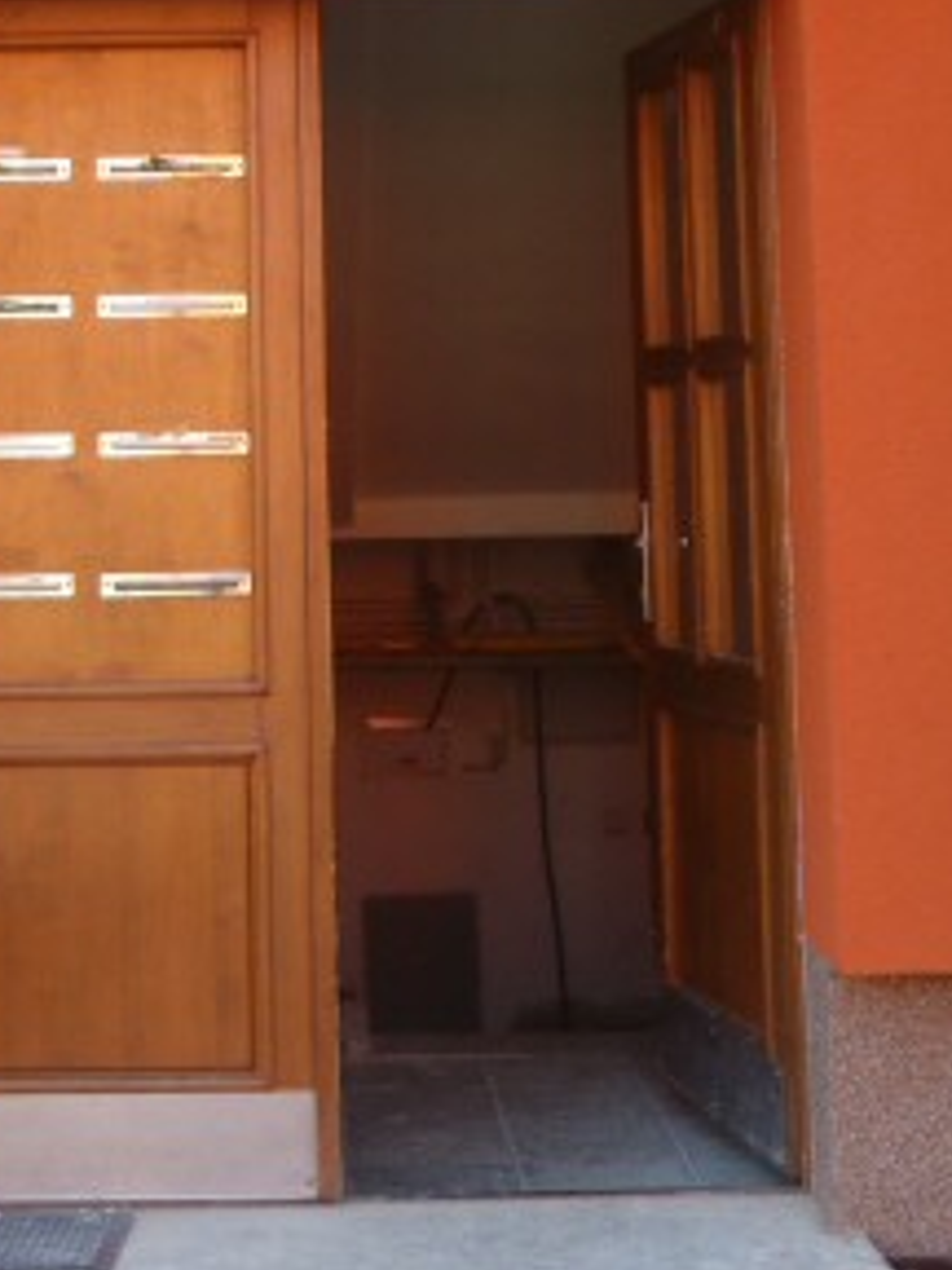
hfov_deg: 21.4
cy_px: 150
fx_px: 2493
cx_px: 245
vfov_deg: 27.6
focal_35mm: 68
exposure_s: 1/60
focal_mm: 5
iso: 64
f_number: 3.5
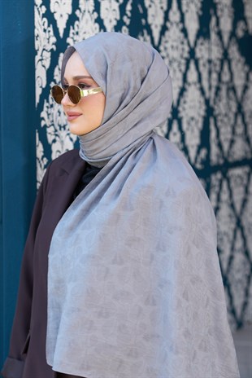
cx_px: 126
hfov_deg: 11.9
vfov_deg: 17.8
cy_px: 189
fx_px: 1206
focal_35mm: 115
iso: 200
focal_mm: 115
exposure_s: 1/200
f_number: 4.5
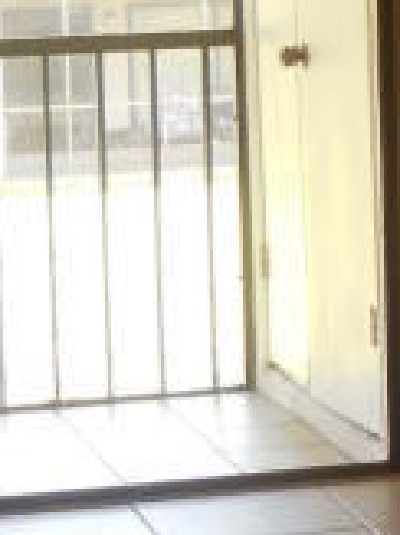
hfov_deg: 7.9
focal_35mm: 184
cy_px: 92
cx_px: 626
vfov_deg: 10.7
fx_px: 2839
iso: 250
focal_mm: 7
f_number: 3.9
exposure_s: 1/30
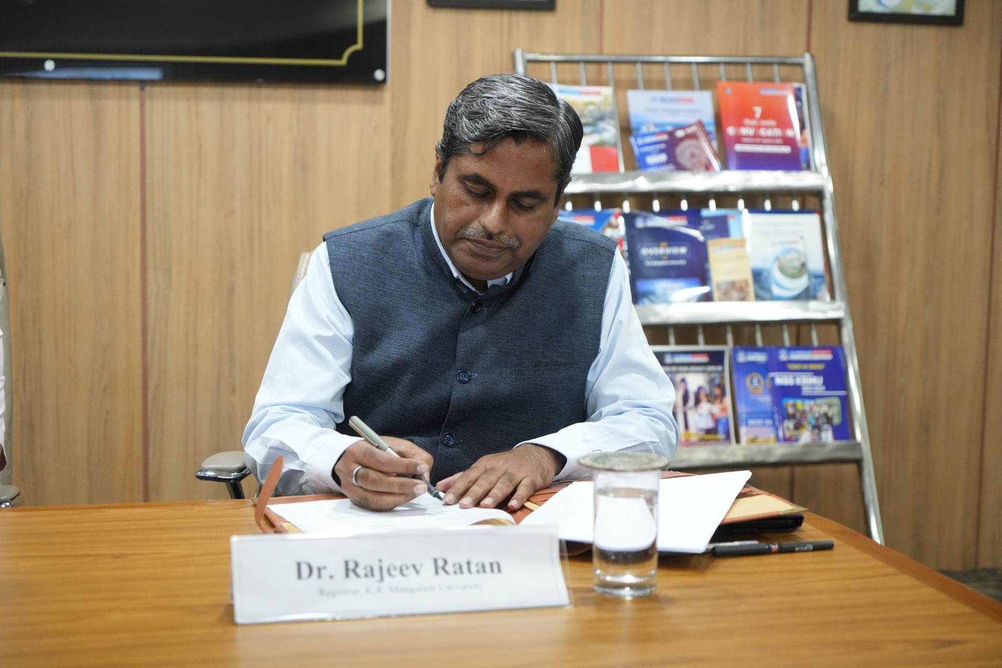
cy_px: 334
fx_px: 1559
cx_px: 501
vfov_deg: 24.2
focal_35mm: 56
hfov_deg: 35.6
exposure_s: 1/160
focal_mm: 56
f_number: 4
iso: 5000
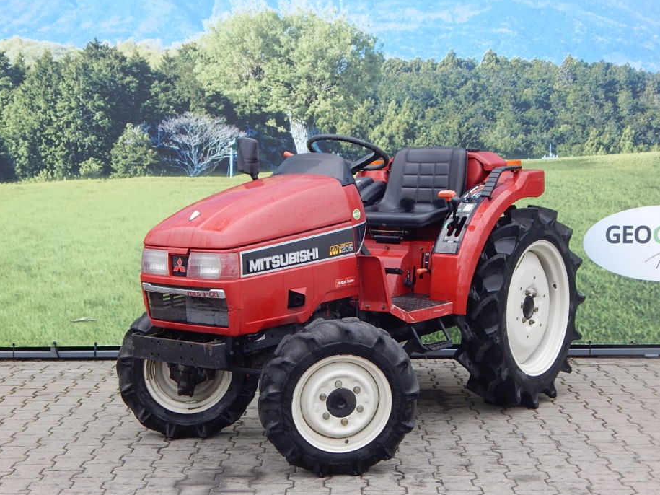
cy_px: 240
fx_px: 1125
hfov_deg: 32.7
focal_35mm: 59
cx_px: 322
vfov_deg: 24.8
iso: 140
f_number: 3.8
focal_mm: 9.7
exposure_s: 1/250
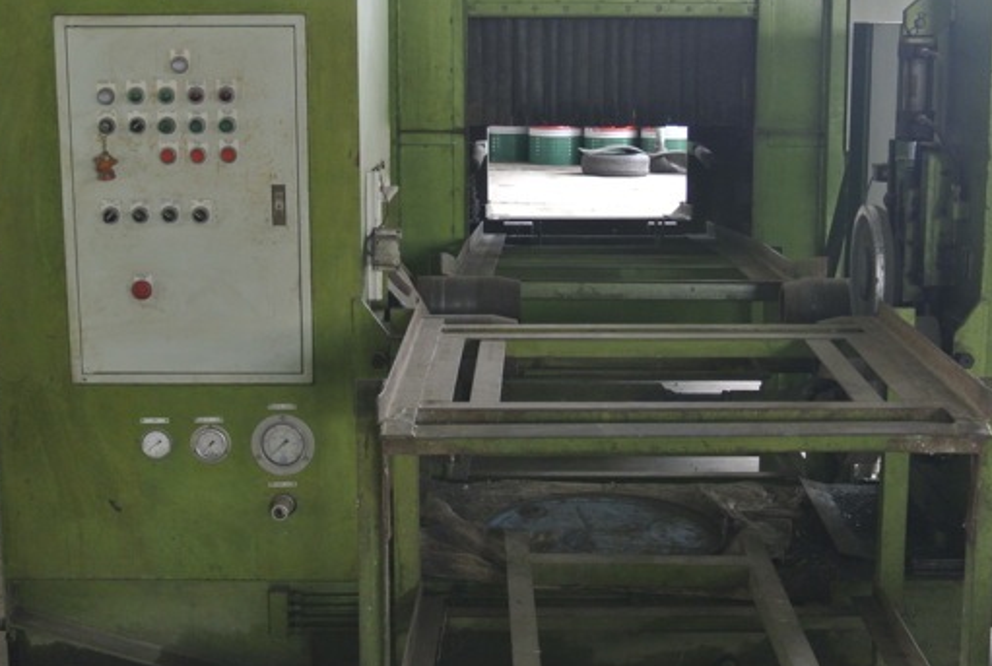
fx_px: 1684
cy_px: 309
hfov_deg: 32.8
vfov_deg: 22.4
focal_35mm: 61
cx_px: 561
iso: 400
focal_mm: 14.5
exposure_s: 1/60
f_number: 4
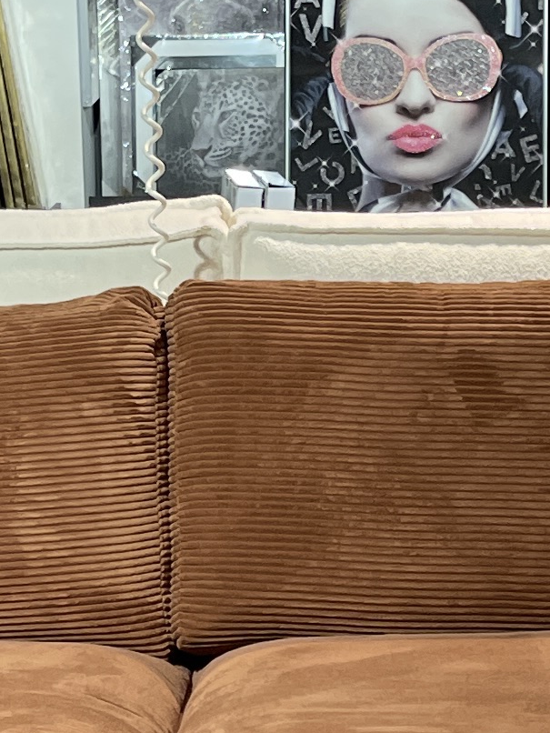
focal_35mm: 125
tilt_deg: -11.1
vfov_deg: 15.7
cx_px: 225
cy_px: 476
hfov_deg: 11.9
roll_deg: +1.2
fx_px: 2647
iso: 125
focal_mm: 5.1
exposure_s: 1/100
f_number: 1.6
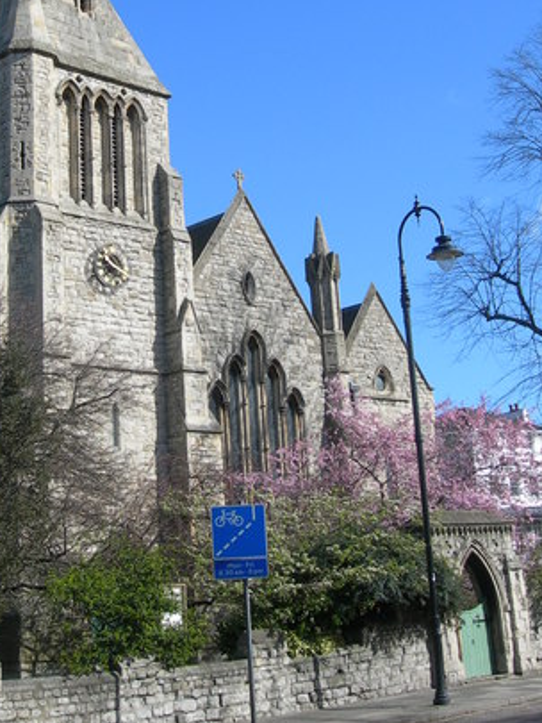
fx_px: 1252
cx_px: 216
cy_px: 196
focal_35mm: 60
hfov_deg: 24.4
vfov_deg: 31.7
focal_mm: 7.8
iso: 50
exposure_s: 1/342
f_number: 4.8
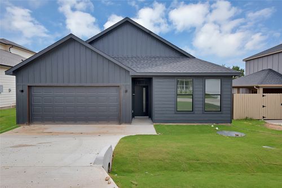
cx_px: 141
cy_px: 94
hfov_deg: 78.5
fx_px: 172
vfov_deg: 57.3
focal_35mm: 22
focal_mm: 22
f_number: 9
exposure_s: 1/160
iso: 640
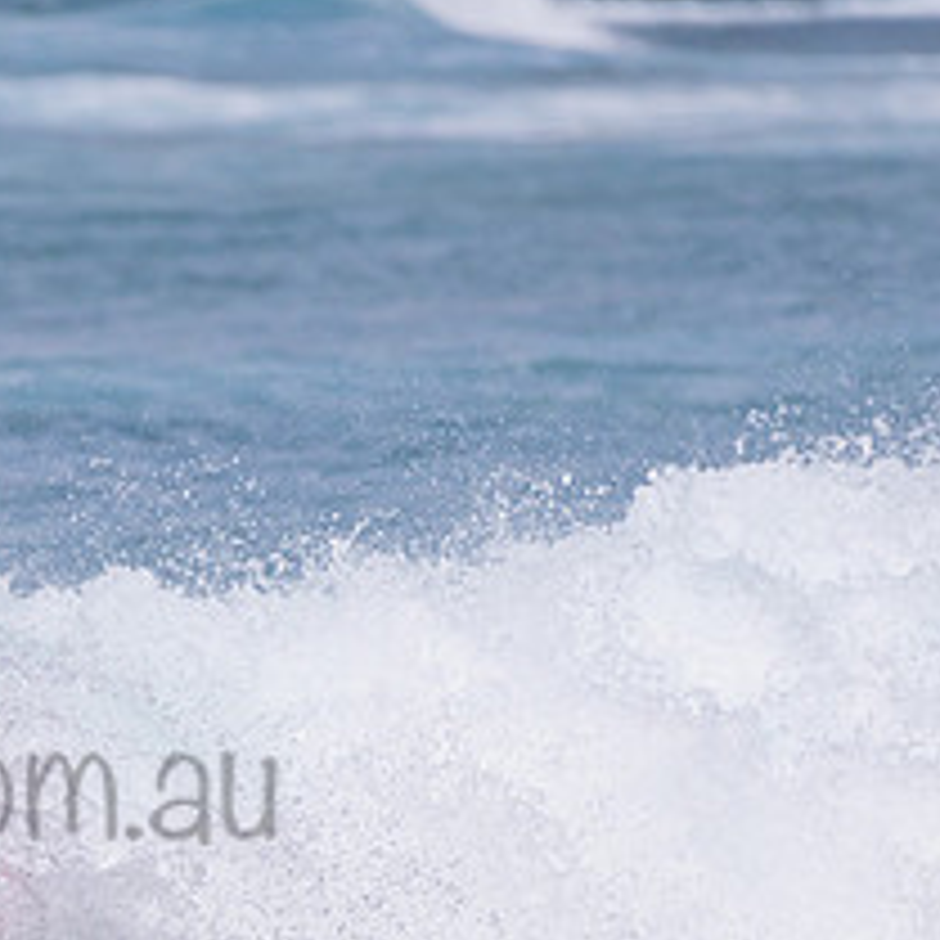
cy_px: 735
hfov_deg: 1.5
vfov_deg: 1.5
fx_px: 36160
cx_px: -198
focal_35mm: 1177
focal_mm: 500
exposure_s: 1/1250
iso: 500
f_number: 5.6
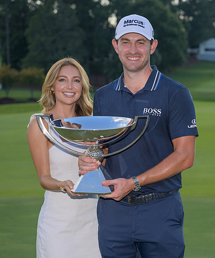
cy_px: 147
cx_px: 181
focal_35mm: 111
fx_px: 863
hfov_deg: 14.1
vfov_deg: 17.0
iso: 250
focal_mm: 70
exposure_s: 1/1000
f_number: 4.5
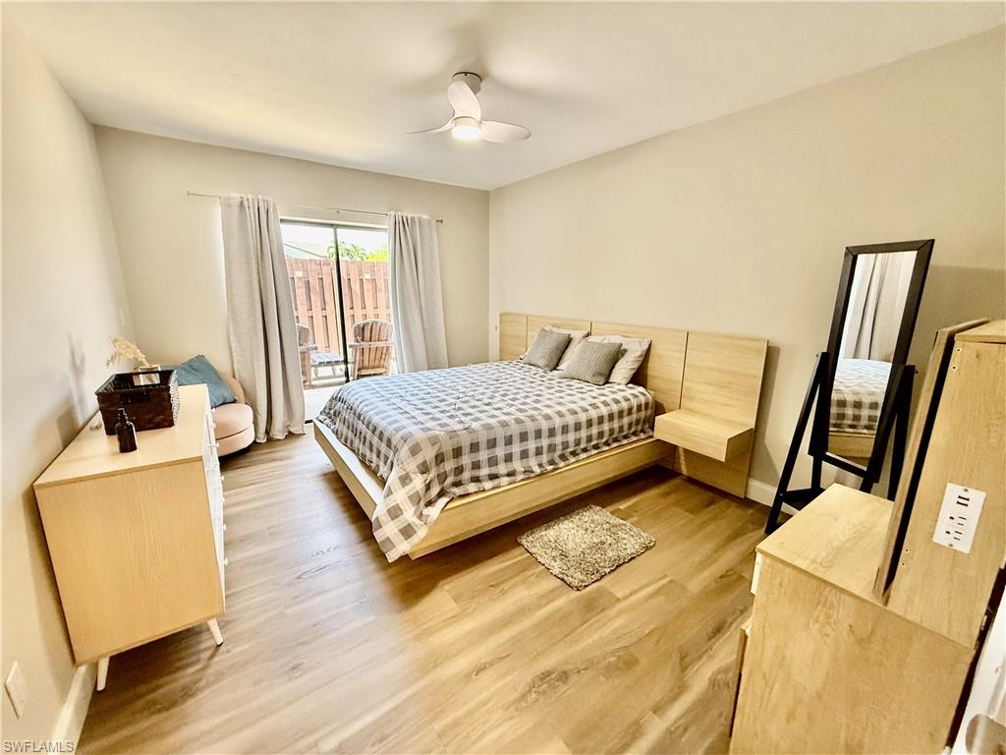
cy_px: 378
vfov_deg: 85.7
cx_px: 503
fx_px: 407
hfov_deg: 102.1
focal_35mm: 14
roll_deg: -0.7
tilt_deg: -12.6
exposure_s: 1/120
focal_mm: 2.22
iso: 400
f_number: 2.2
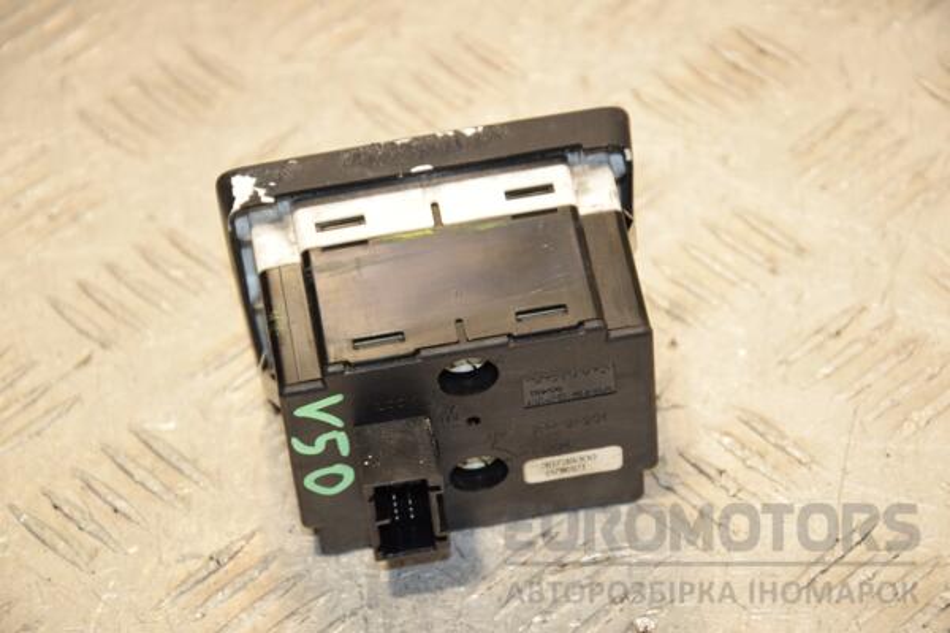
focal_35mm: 158
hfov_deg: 13.0
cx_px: 475
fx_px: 4156
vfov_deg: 8.7
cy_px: 316
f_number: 7.1
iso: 800
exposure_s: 1/200
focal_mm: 105
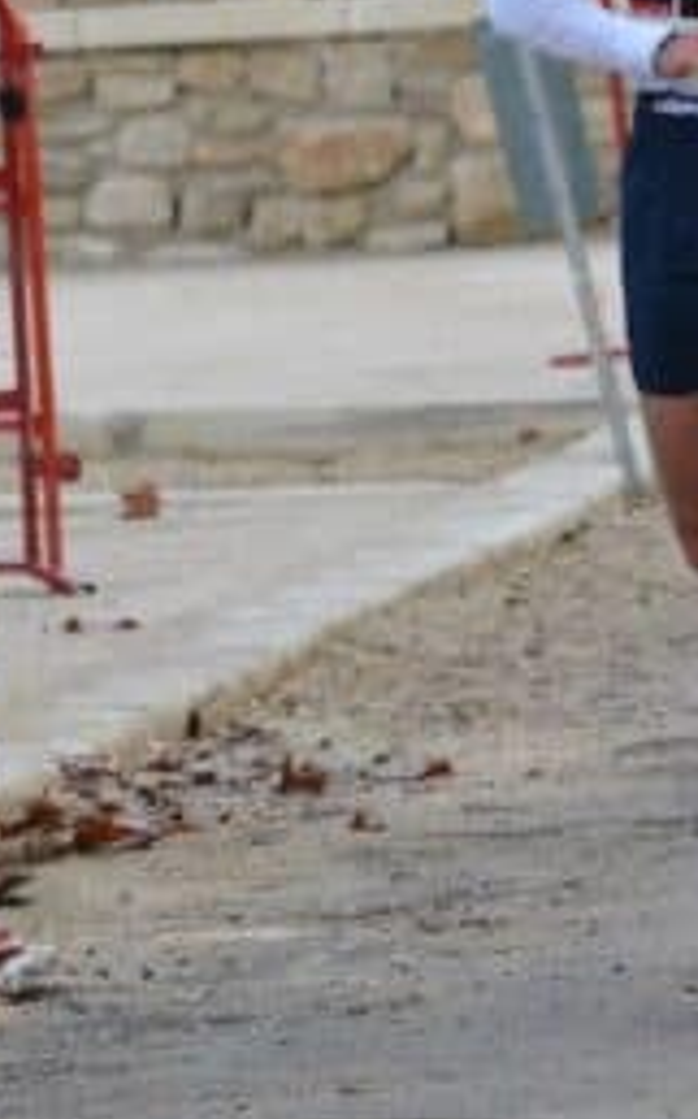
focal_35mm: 683
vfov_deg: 3.1
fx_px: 20811
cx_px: 841
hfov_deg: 1.9
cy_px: 286
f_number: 5
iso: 720
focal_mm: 150
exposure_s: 1/500
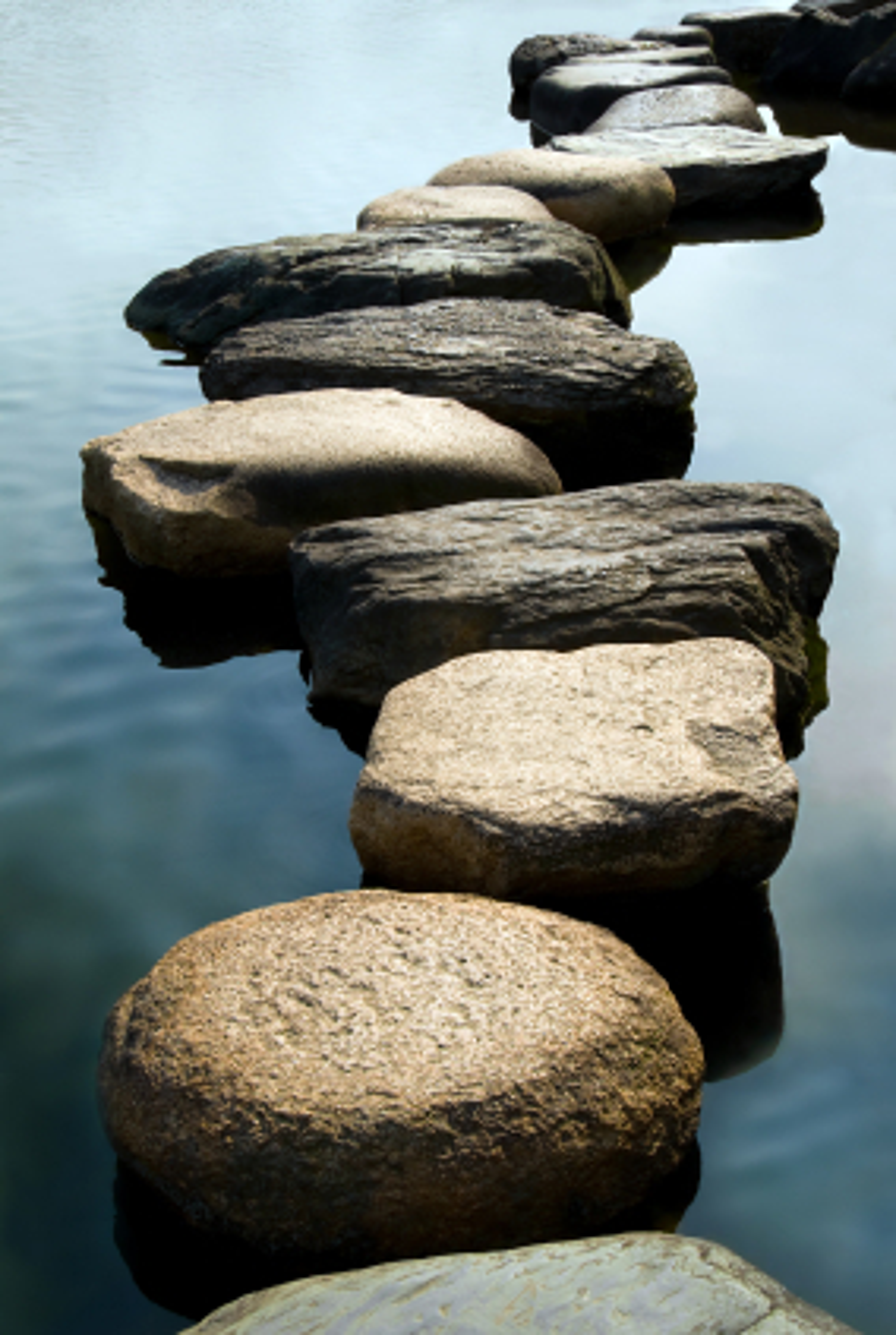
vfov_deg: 44.9
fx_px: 1616
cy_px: 668
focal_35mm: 44
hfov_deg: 31.0
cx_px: 448
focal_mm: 29
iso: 100
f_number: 11
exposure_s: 1/125
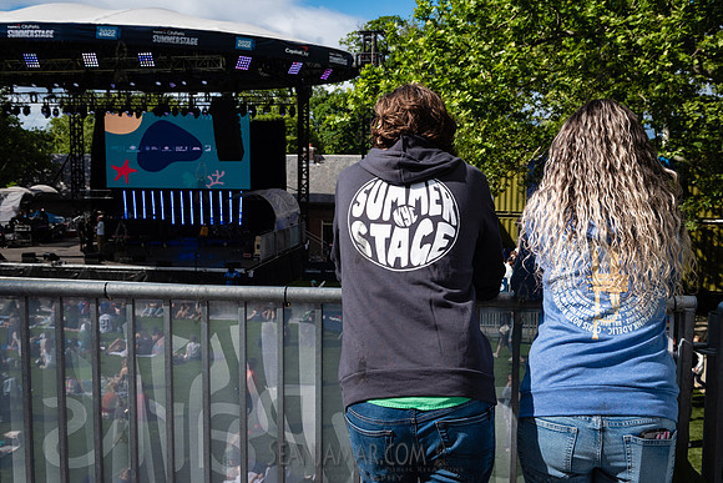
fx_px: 737
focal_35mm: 37
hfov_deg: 52.3
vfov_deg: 36.3
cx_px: 362
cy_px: 242
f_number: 8
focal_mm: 36
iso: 500
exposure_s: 1/2000
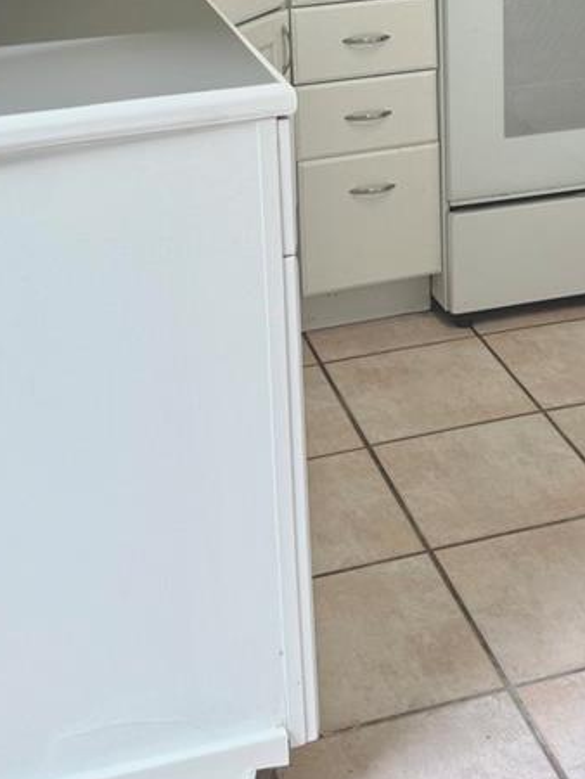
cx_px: 453
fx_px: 1441
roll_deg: +0.7
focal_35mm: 64
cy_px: -47
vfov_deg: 28.0
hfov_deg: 22.7
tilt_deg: -11.8
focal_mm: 6.76
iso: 64
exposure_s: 1/246
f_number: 1.78
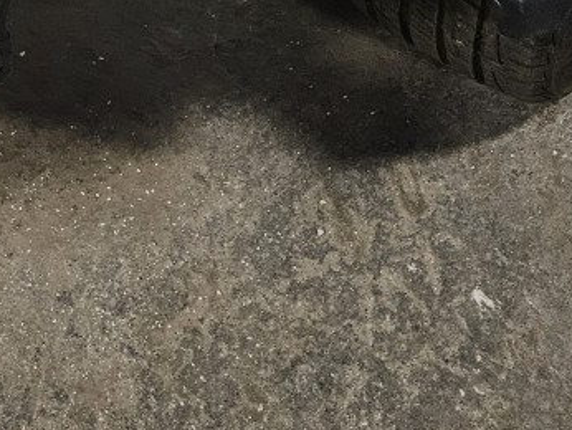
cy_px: -321
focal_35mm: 85
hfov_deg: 22.2
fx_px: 1406
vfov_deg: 15.2
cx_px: 7
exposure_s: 1/120
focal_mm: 5.4
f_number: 1.8
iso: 500
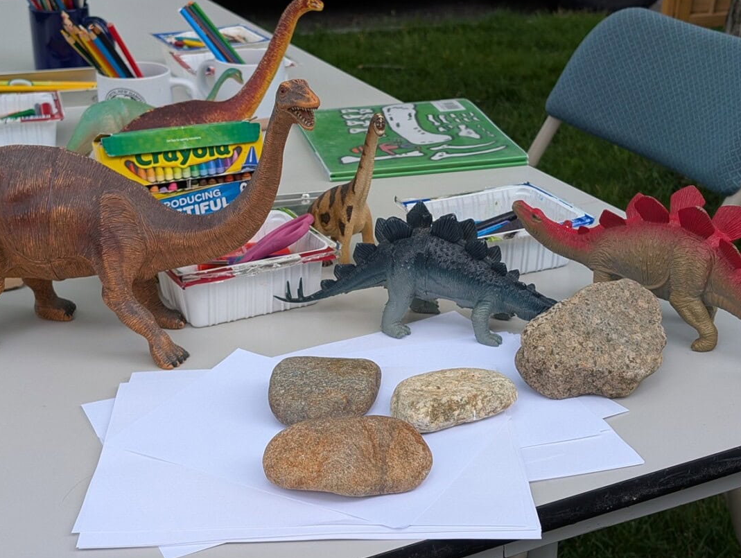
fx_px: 1179
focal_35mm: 55
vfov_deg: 26.6
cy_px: 270
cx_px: 369
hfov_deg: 34.9
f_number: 1.7
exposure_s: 1/404
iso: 22
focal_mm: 6.9
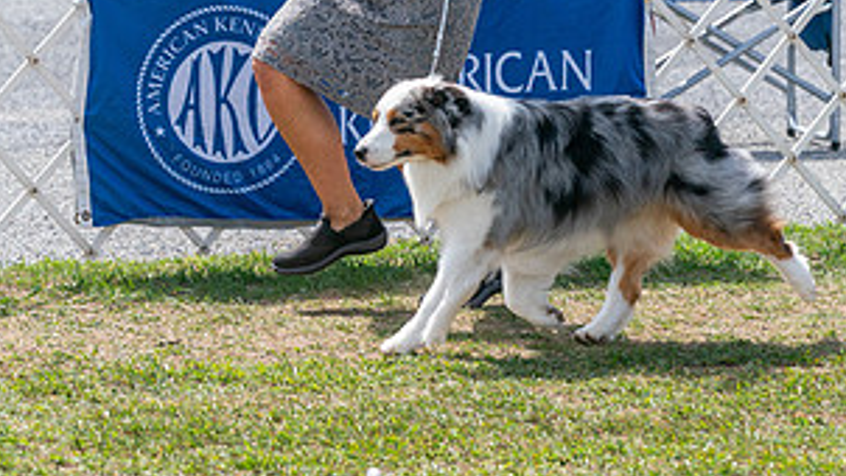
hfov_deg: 7.4
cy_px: -38
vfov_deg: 4.2
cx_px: 440
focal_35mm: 290
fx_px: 6507
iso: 500
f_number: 5
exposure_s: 1/2000
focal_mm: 144
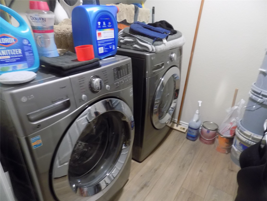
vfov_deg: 58.9
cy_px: 100
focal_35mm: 23
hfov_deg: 73.9
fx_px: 177
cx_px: 134
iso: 400
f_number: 3.1
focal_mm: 4
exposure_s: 1/8
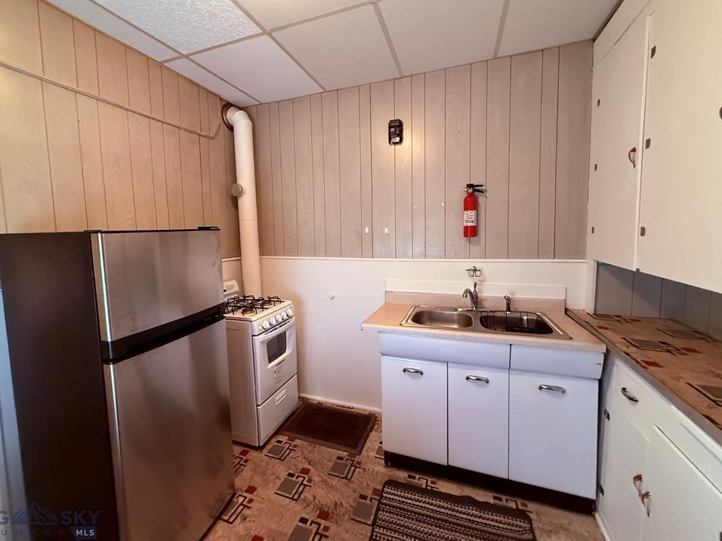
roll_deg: +2.5
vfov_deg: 81.6
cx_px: 344
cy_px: 253
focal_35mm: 15
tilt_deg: -2.0
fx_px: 313
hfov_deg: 98.1
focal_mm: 2.22
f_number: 2.2
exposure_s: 1/60
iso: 800
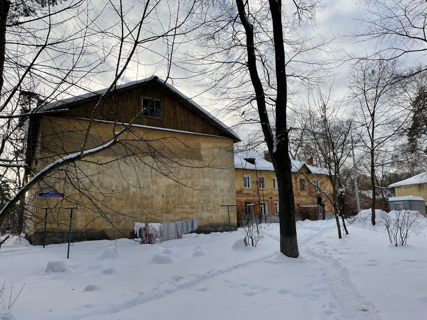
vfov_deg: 53.1
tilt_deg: +11.0
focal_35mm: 26
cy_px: 160
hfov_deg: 67.3
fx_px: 321
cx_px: 214
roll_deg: +1.3
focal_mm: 4.2
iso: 32
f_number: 1.6
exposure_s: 1/3401
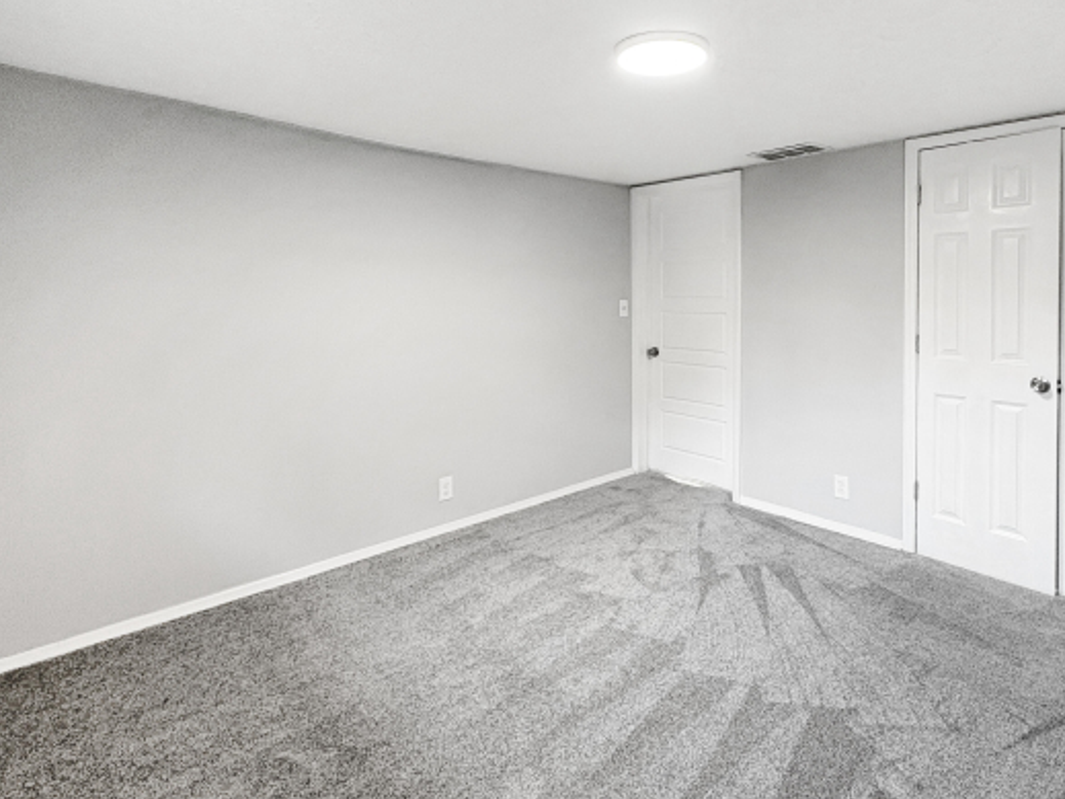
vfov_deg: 71.4
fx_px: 554
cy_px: 442
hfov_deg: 87.0
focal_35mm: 18
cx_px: 621
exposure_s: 1/60
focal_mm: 2.22
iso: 250
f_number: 2.2
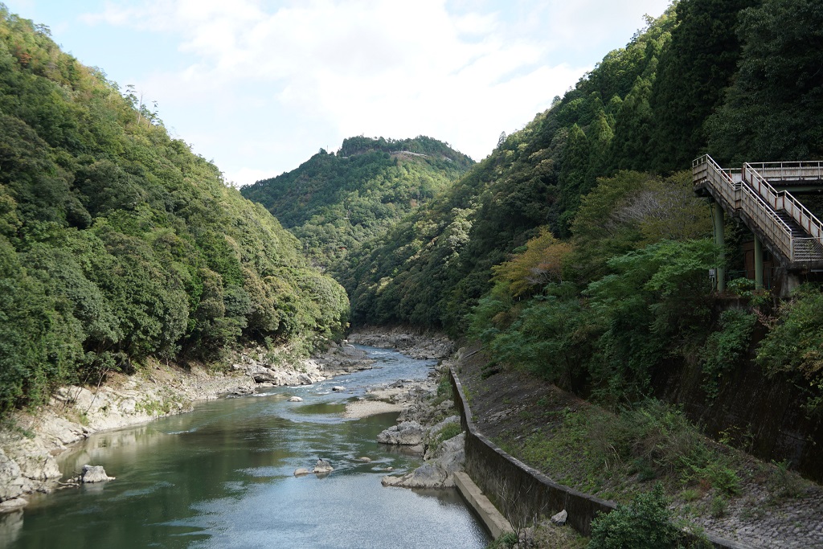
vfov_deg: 33.0
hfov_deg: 47.9
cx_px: 412
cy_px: 274
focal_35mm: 40
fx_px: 926
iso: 100
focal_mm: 27
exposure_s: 1/160
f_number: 5.6
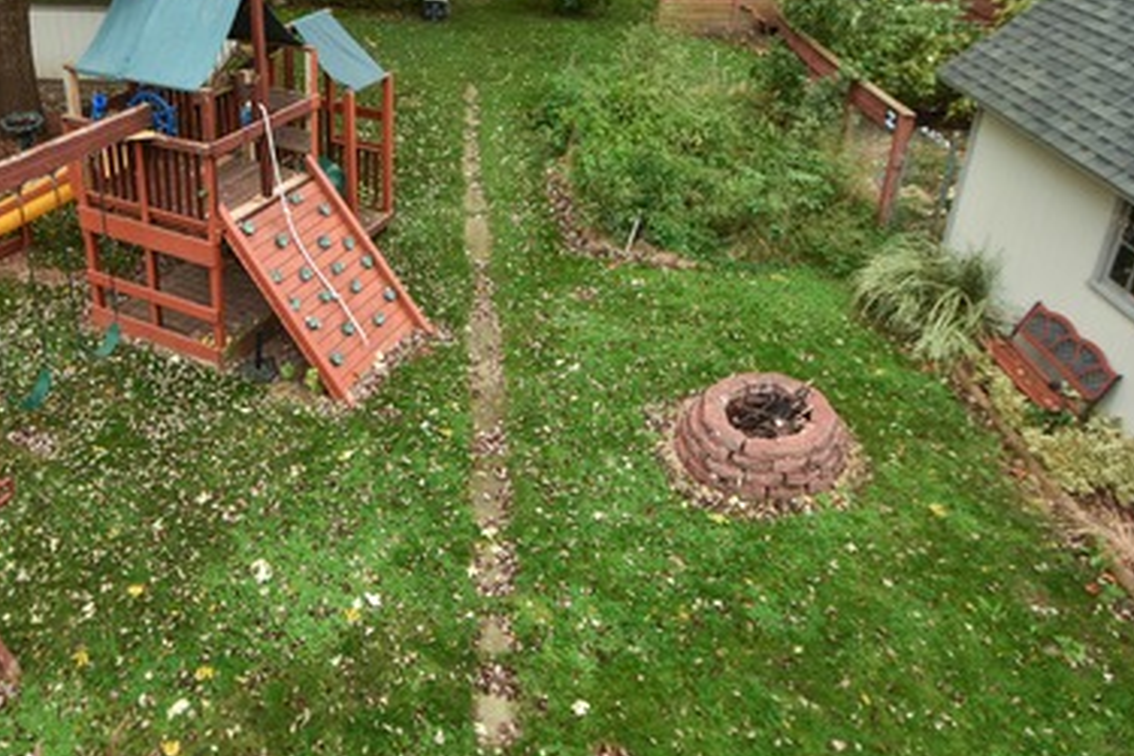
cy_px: 165
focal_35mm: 29
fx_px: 927
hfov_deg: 62.3
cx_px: 451
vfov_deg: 42.6
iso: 200
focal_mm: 11.5
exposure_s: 1/60
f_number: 5
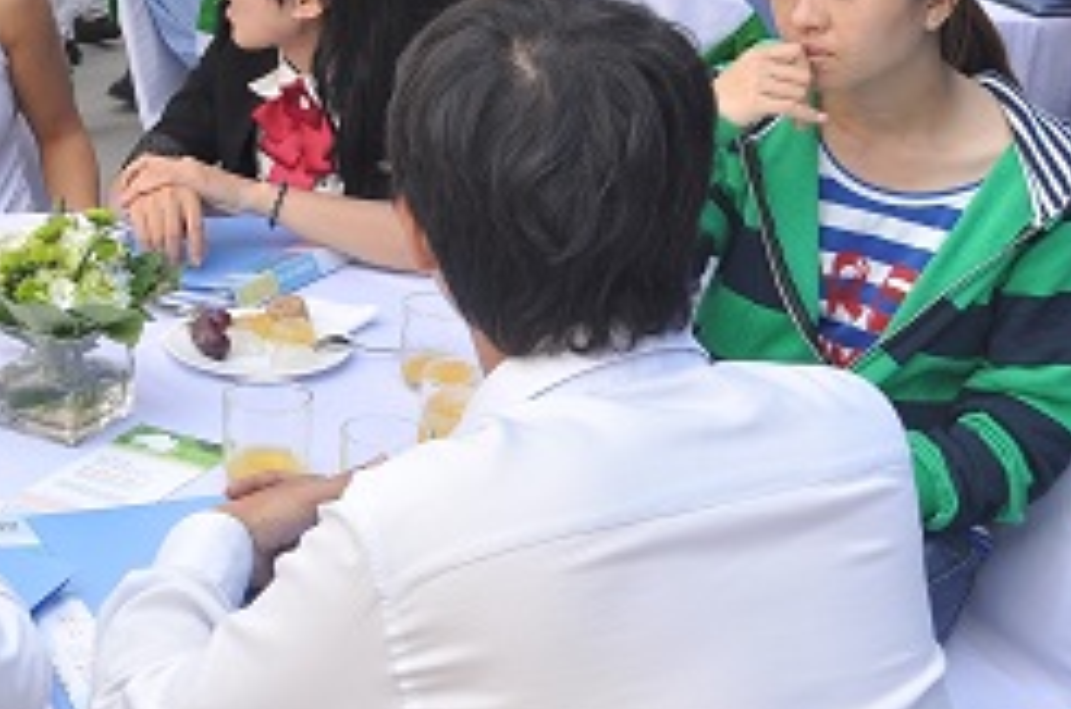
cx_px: -37
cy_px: 37
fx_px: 2286
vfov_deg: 17.3
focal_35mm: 77
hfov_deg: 24.9
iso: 320
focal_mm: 22
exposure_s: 1/250
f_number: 8
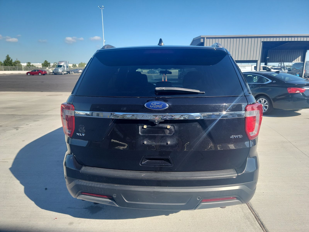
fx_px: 214
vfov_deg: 56.8
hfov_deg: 71.6
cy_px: 116
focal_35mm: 24
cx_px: 154
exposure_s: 1/491
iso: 50
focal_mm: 6.7
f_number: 1.8
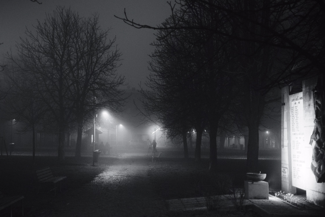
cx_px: 164
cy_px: 109
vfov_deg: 26.5
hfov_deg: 38.9
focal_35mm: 51
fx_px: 460
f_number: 1.4
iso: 2500
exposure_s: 1/100
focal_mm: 33
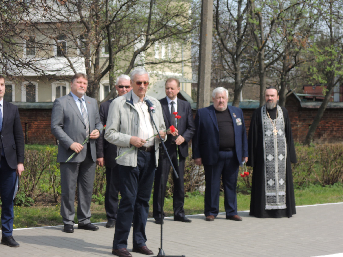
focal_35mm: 86
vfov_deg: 17.2
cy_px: 129
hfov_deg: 22.8
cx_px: 173
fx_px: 852
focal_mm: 15.2
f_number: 5
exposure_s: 1/320
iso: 100
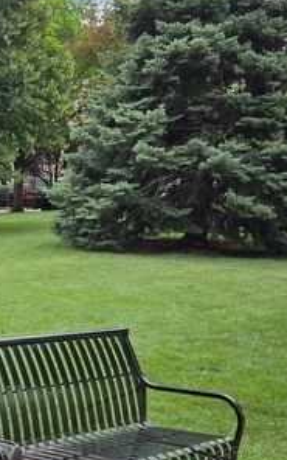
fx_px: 826
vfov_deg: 31.0
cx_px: -116
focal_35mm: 66
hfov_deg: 18.0
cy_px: 258
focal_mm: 5.4
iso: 25
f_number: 1.8
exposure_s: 1/1339
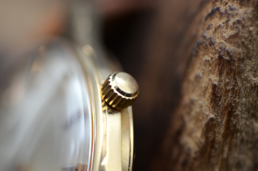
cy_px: 86
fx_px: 644
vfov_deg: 15.1
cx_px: 129
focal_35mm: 90
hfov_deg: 22.7
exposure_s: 1/400
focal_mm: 60
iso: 800
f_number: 4.5
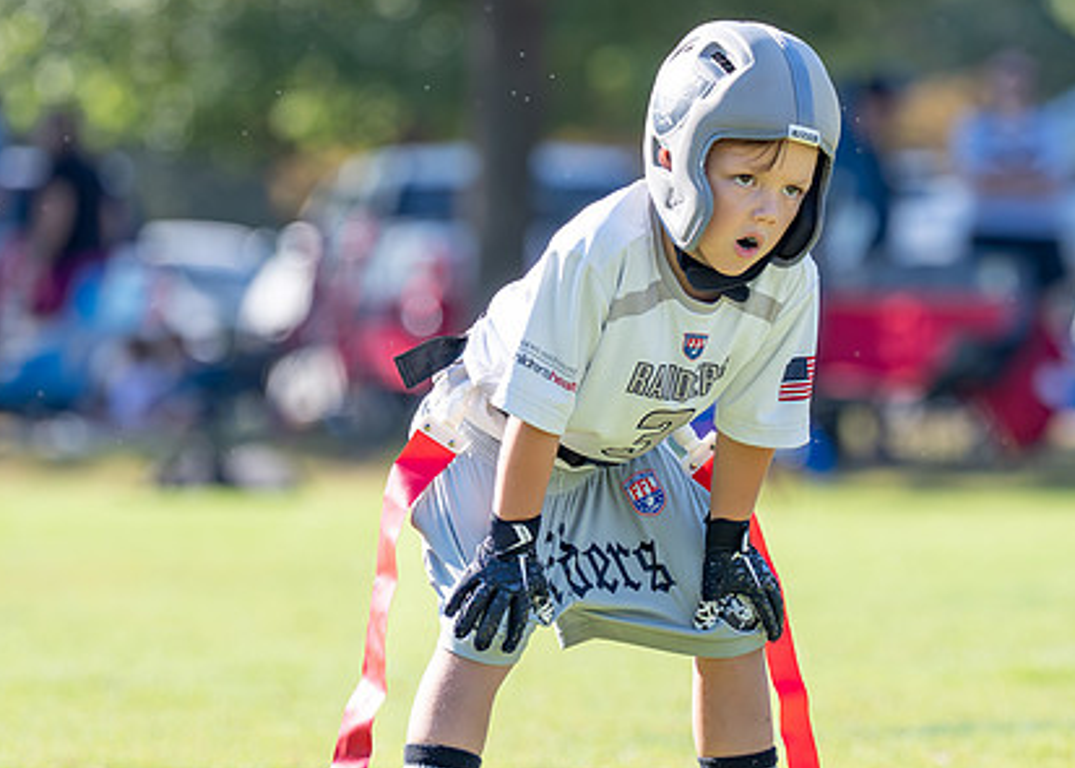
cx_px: 715
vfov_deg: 3.6
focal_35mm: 403
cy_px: 414
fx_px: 12304
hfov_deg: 5.0
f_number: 2.8
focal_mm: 160
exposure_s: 1/2000
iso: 250
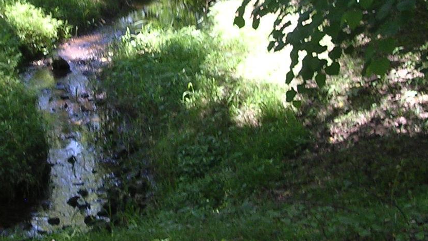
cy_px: 83
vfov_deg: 11.9
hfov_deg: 20.9
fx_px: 1158
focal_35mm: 102
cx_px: 153
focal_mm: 5.8
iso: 100
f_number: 2.8
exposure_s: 1/60.8
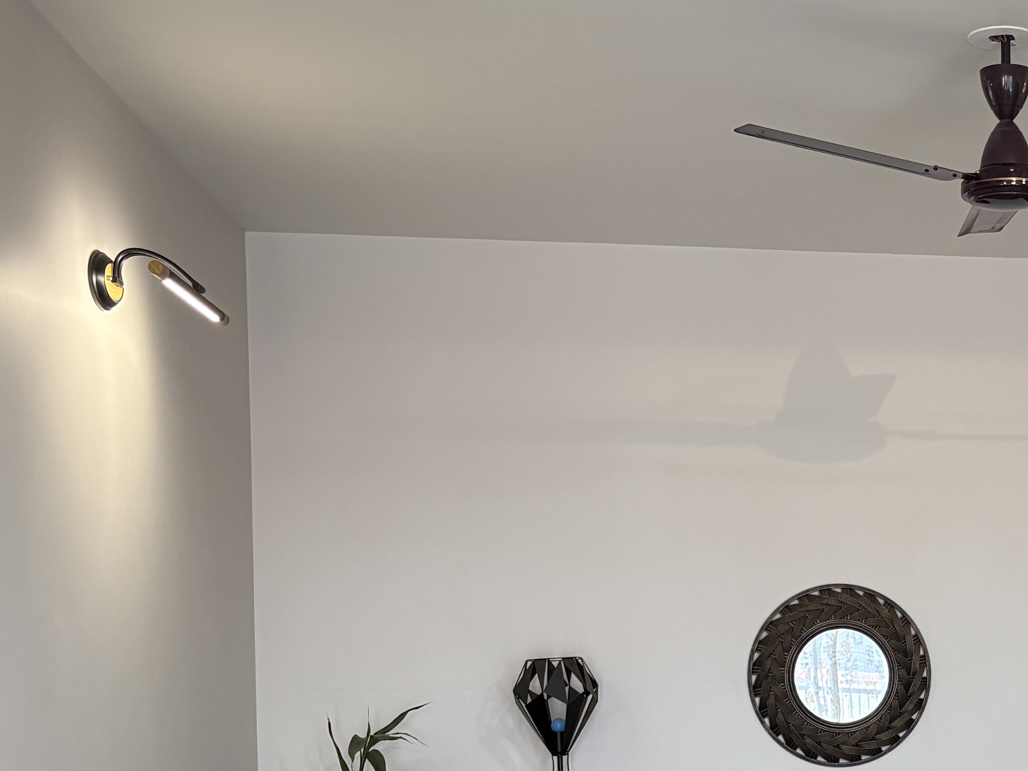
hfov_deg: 29.5
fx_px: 1842
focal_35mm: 62
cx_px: 984
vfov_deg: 23.0
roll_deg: +0.9
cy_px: 697
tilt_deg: -2.8
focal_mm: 5.96
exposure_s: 1/50
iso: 125
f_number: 1.6
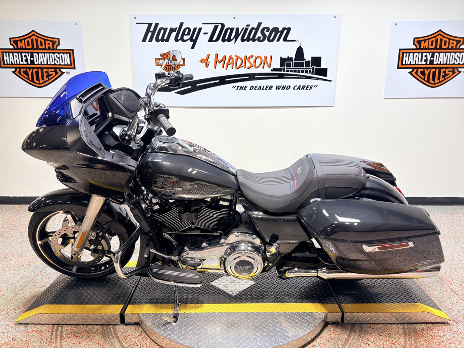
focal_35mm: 26
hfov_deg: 67.3
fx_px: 348
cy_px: 174
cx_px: 232
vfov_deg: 53.1
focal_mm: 5.96
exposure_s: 1/120
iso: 40
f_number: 1.6
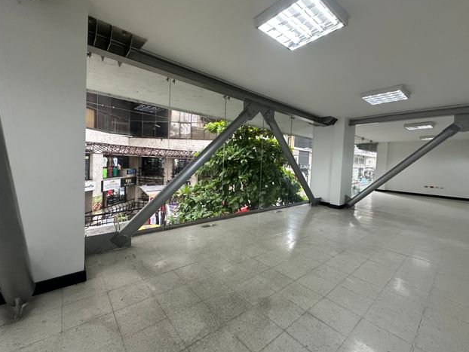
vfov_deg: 81.8
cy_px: 171
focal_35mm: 15
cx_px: 232
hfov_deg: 98.1
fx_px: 203
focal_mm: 2.22
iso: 320
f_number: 2.2
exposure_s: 1/120
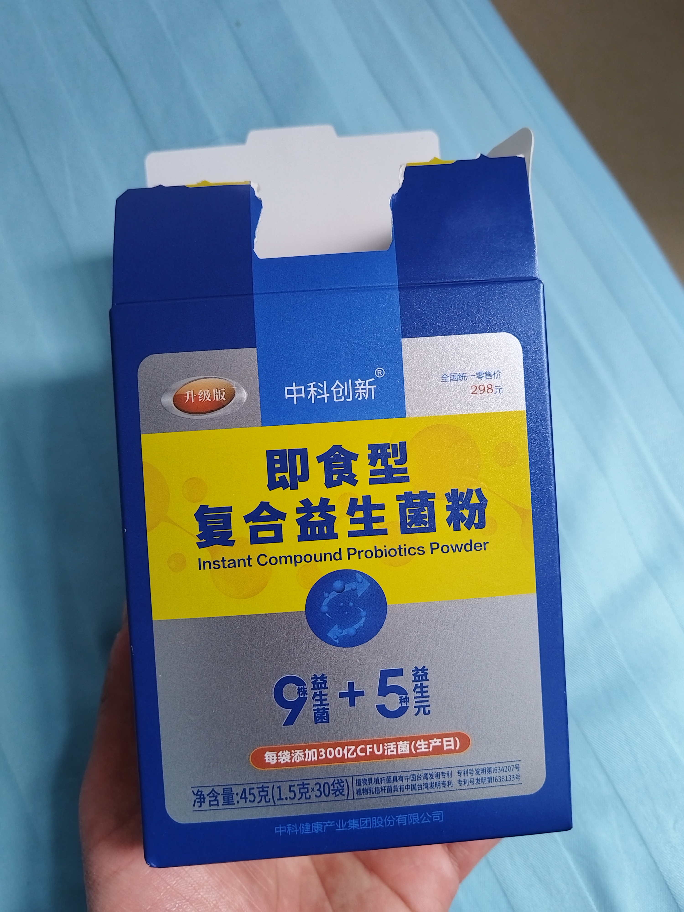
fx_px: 685
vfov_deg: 67.3
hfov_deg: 53.1
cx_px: 342
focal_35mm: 26
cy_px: 456
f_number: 1.9
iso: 1282
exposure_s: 1/100
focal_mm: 4.95
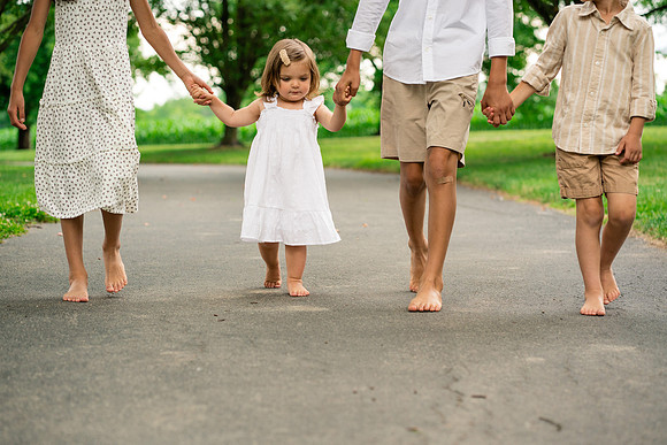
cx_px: 334
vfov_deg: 16.1
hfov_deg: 23.9
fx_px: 1575
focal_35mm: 85
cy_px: 222
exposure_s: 1/500
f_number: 3.5
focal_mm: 85
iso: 500
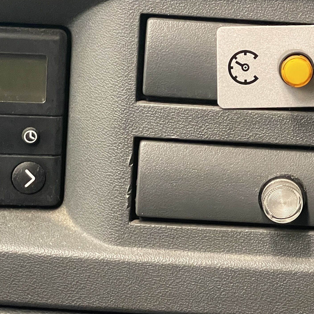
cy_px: 128
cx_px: 278
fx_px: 1355
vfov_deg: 13.2
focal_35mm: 132
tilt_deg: -12.5
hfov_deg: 13.1
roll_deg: -3.3
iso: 640
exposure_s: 1/50
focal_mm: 6
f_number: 2
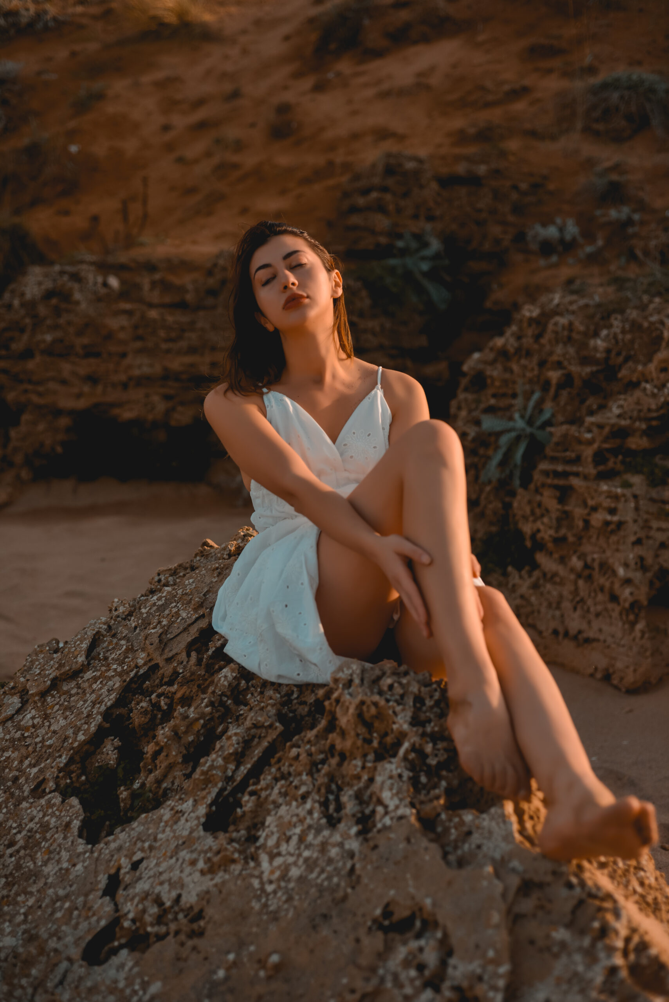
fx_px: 1392
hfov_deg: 27.0
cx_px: 334
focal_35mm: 50
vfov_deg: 39.6
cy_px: 501
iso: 100
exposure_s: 1/2500
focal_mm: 50
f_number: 2.8
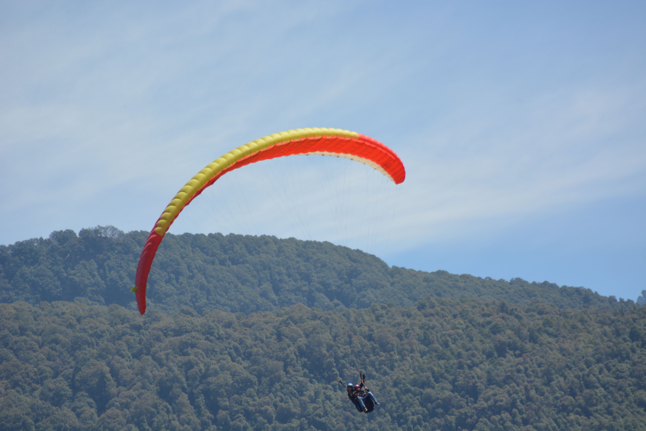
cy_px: 216
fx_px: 4575
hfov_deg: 8.1
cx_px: 323
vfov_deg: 5.4
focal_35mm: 255
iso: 320
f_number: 5.6
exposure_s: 1/2000
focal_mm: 170
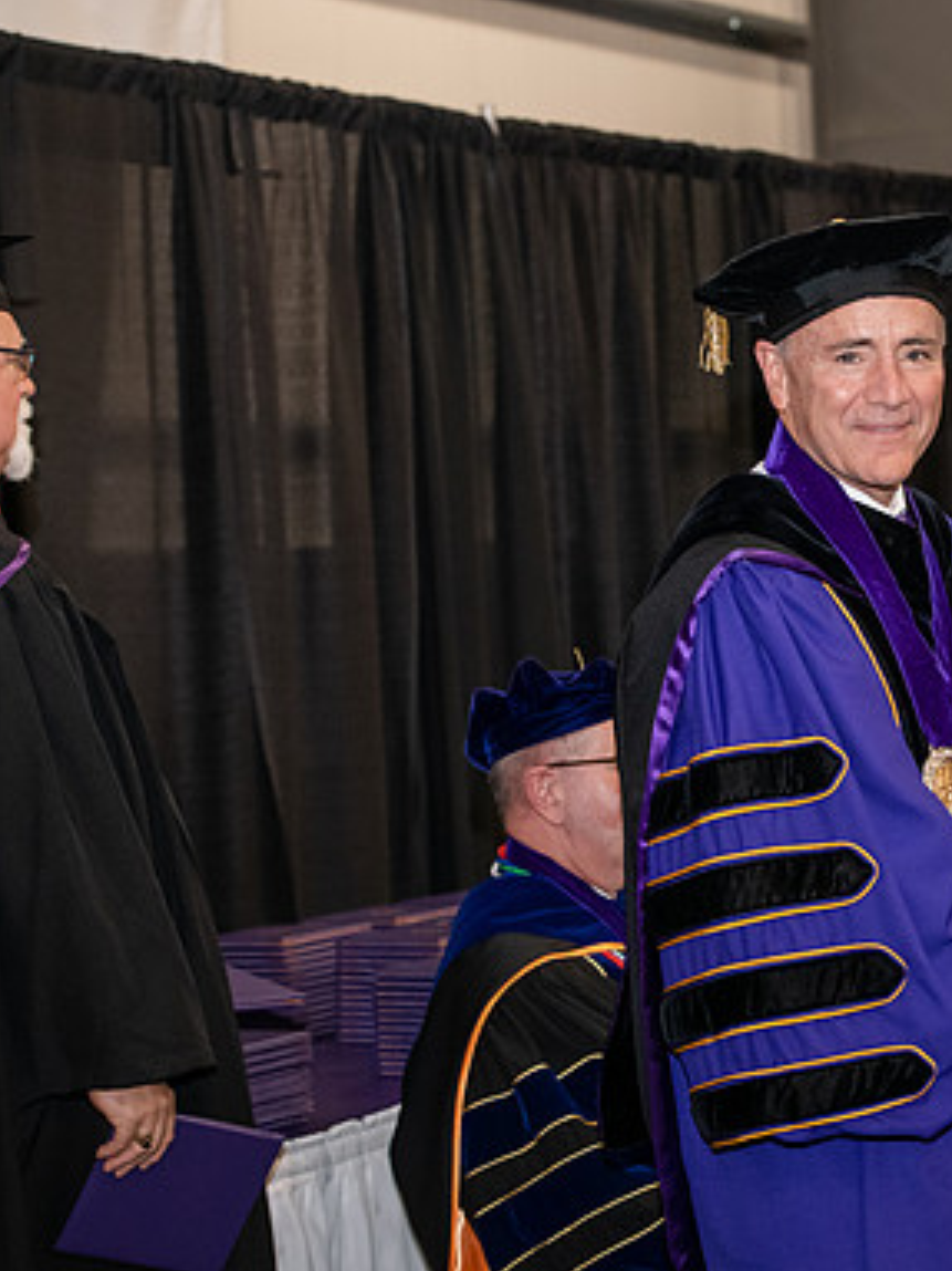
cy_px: 639
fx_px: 3742
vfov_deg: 19.3
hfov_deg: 14.3
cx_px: 896
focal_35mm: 102
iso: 2500
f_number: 5
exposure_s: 1/200
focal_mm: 70
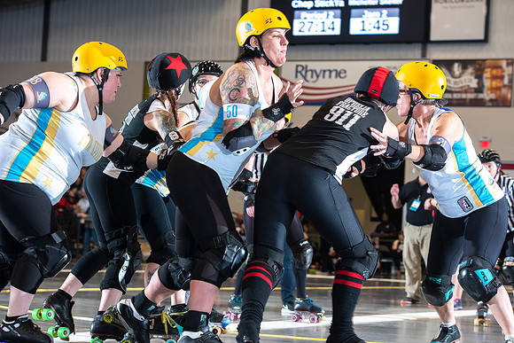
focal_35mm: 100
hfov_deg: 20.4
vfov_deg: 13.7
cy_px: 172
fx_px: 1428
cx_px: 257
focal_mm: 100
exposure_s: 1/160
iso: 500
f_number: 5.6
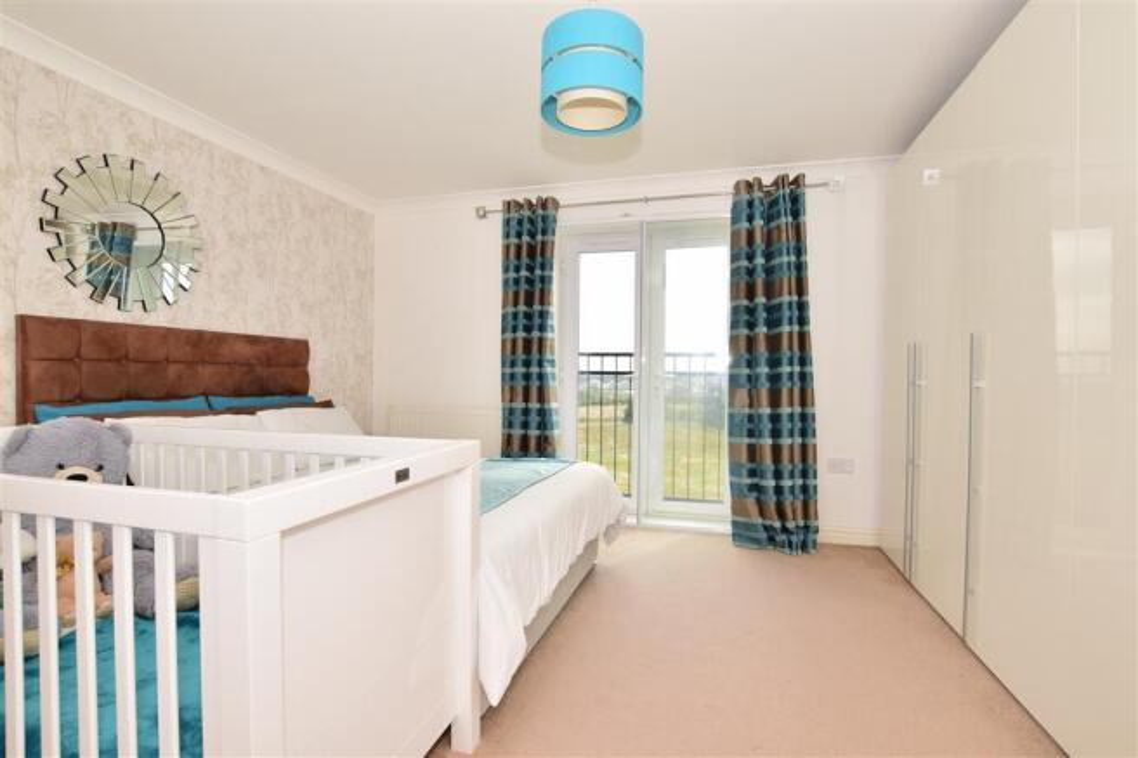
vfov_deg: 72.0
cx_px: 569
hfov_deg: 95.0
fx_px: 521
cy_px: 379
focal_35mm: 16
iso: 200
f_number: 9
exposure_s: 1/80
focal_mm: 11
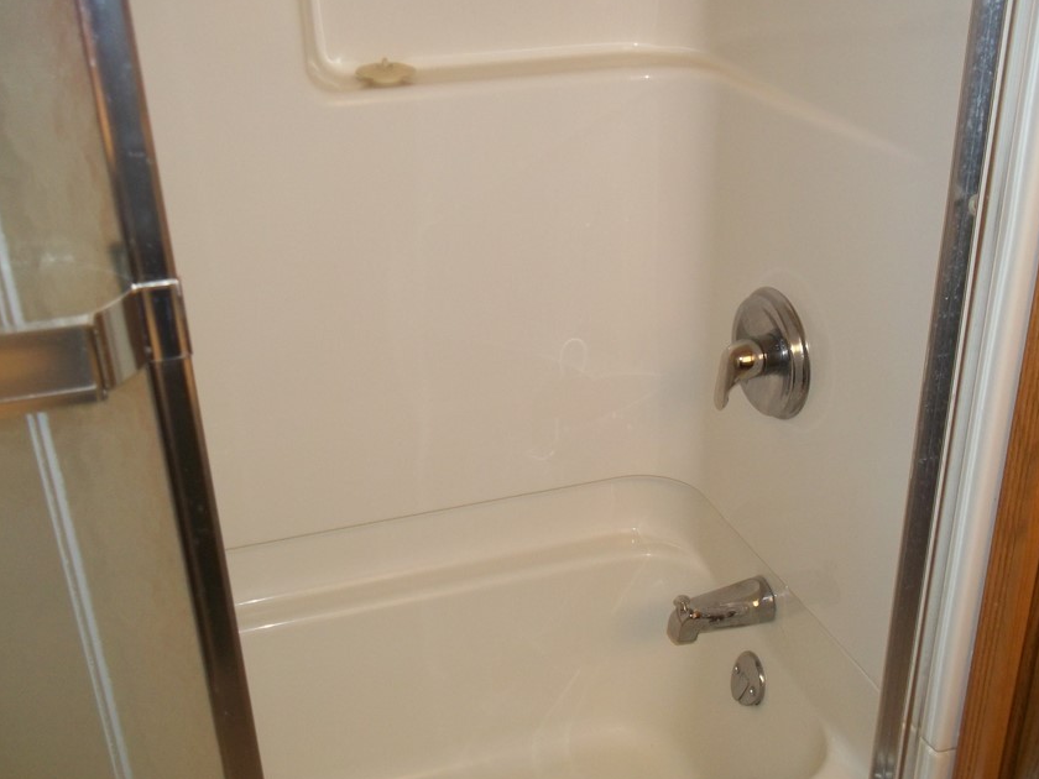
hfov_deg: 47.8
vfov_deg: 36.8
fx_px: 1171
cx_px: 552
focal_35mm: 39
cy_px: 419
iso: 160
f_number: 2.9
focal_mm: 5.7
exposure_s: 1/30
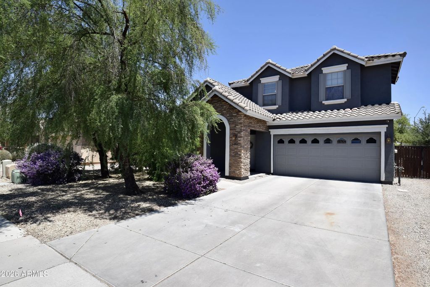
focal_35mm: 20
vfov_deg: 63.2
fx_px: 233
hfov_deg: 85.4
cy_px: 144
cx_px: 215
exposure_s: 1/320
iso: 200
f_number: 9
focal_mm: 13
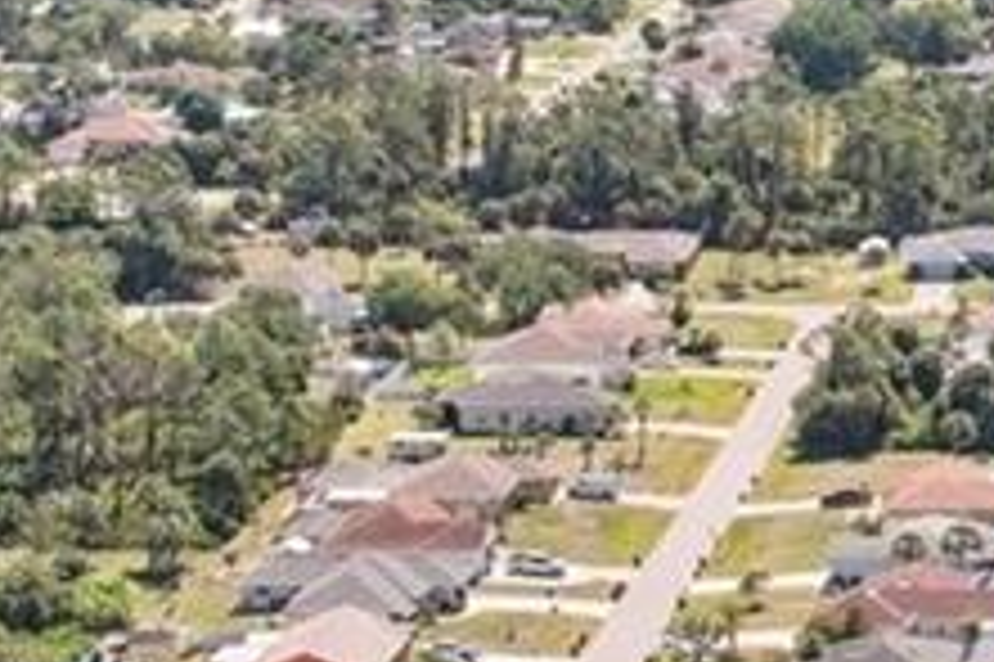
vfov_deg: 8.6
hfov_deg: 12.5
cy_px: 239
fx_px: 4387
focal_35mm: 159
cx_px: 1349
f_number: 2.8
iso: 100
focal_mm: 8.4
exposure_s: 1/350
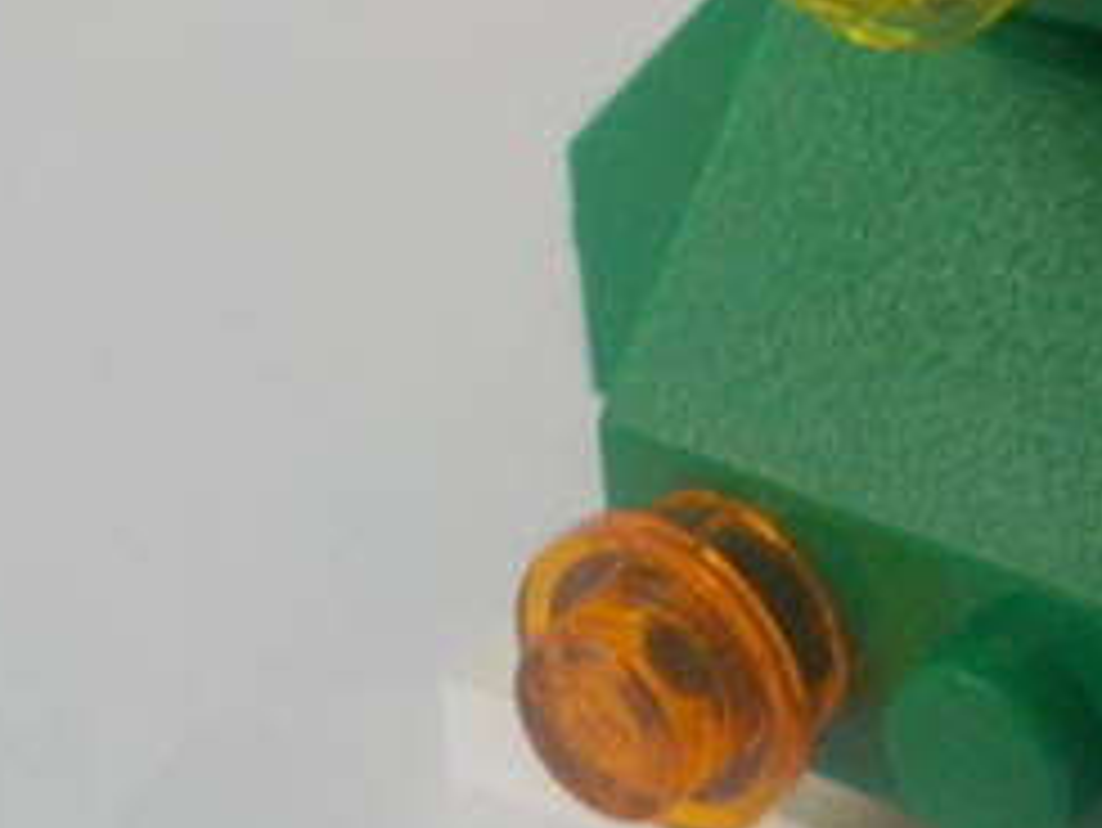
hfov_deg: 17.1
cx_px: 1309
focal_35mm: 110
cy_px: -259
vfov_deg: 13.0
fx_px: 3504
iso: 160
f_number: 3.3
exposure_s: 1/30
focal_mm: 4.1
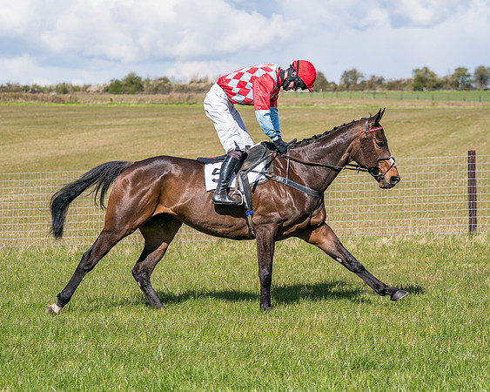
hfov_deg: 15.7
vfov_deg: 12.6
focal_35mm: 122
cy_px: 182
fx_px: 1775
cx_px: 236
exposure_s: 1/2000
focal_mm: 90
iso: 200
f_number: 4
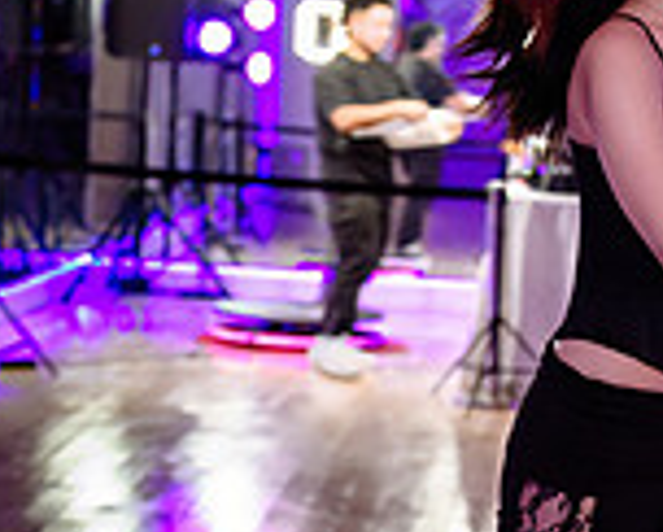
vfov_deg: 13.7
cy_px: 398
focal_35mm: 112
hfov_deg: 16.1
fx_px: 2201
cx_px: 912
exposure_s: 1/200
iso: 1600
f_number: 2
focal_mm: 28
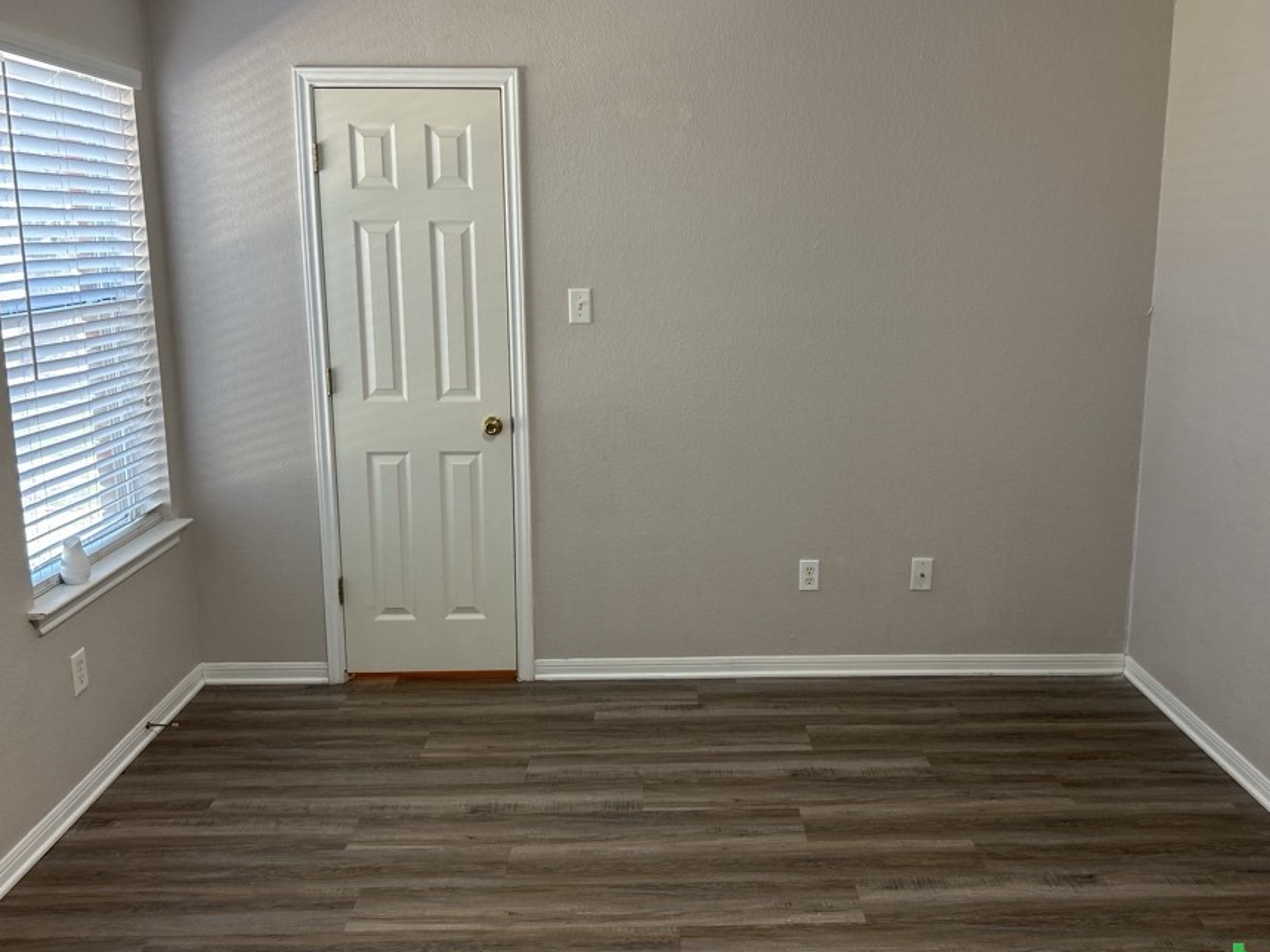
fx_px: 1137
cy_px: 448
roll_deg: +0.8
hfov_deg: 58.3
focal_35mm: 31
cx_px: 680
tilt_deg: -12.5
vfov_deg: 45.4
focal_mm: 5.7
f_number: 1.5
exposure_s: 1/60
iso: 64
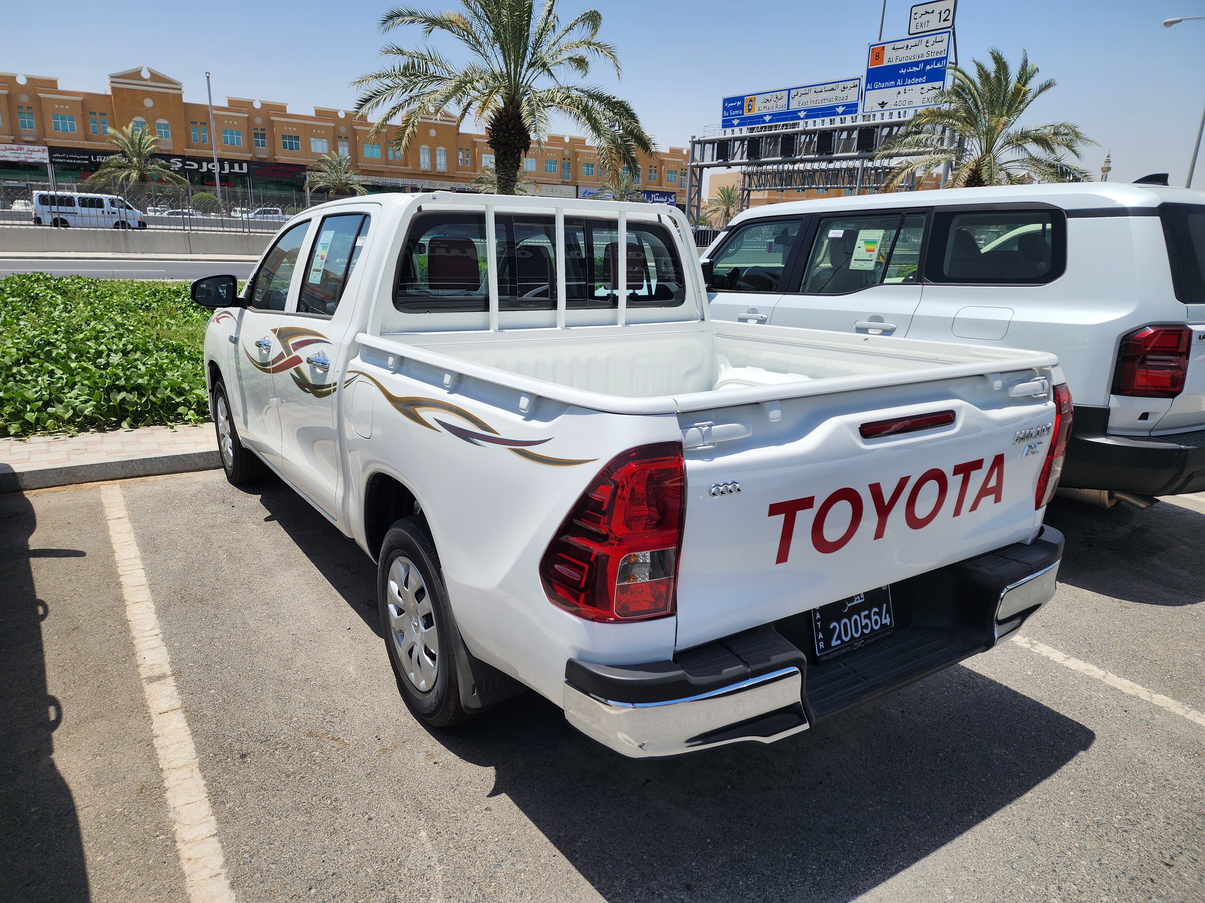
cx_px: 602
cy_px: 452
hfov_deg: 73.9
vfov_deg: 58.9
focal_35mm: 23
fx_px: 801
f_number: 1.8
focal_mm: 6.4
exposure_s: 1/1650
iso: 12
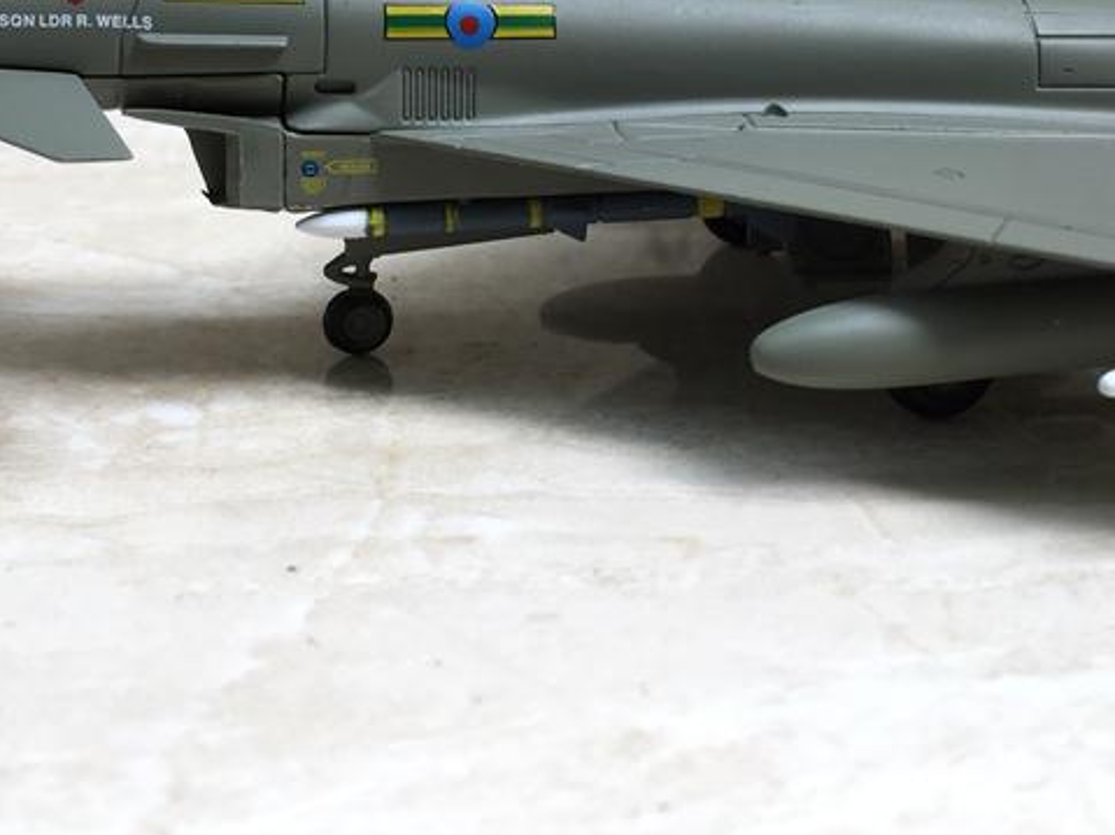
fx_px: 1997
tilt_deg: -12.9
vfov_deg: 23.0
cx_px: 631
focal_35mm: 62
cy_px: 74
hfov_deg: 31.2
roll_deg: -2.1
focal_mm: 4.15
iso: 32
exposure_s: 1/121
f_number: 2.2
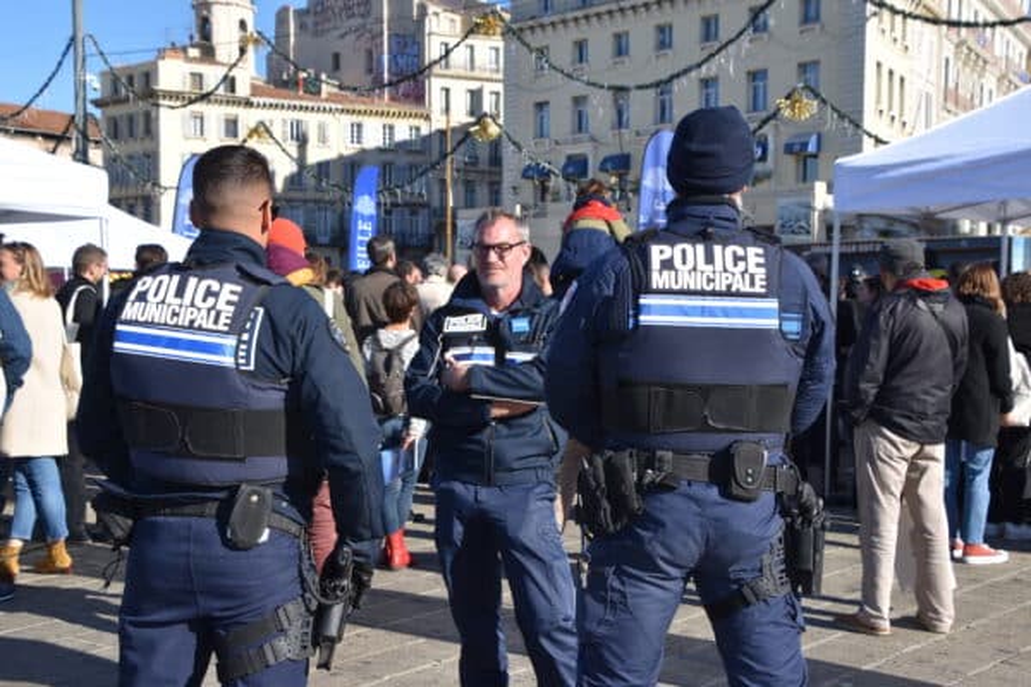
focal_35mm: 48
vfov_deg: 28.1
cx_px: 516
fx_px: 1375
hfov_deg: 41.1
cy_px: 344
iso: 100
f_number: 9
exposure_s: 1/200
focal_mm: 32
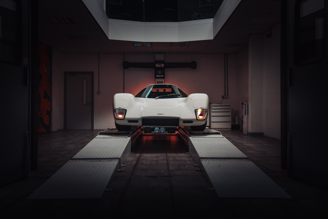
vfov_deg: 35.9
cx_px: 164
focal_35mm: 37
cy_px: 110
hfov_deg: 51.9
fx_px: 337
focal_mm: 37
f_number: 7.1
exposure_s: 1/15
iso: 400
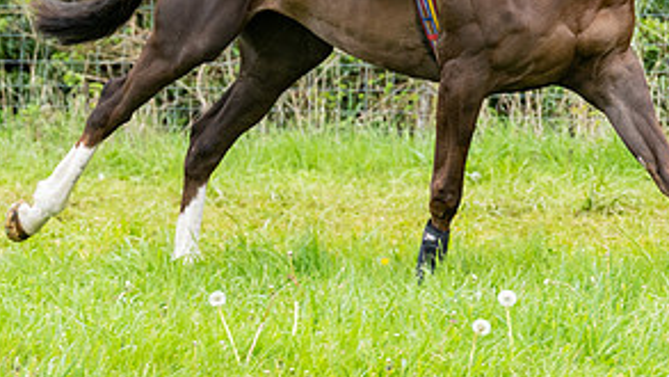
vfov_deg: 3.5
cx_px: 434
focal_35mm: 347
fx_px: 6157
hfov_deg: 6.2
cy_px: -24
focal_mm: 115
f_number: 4
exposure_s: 1/1000
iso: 800
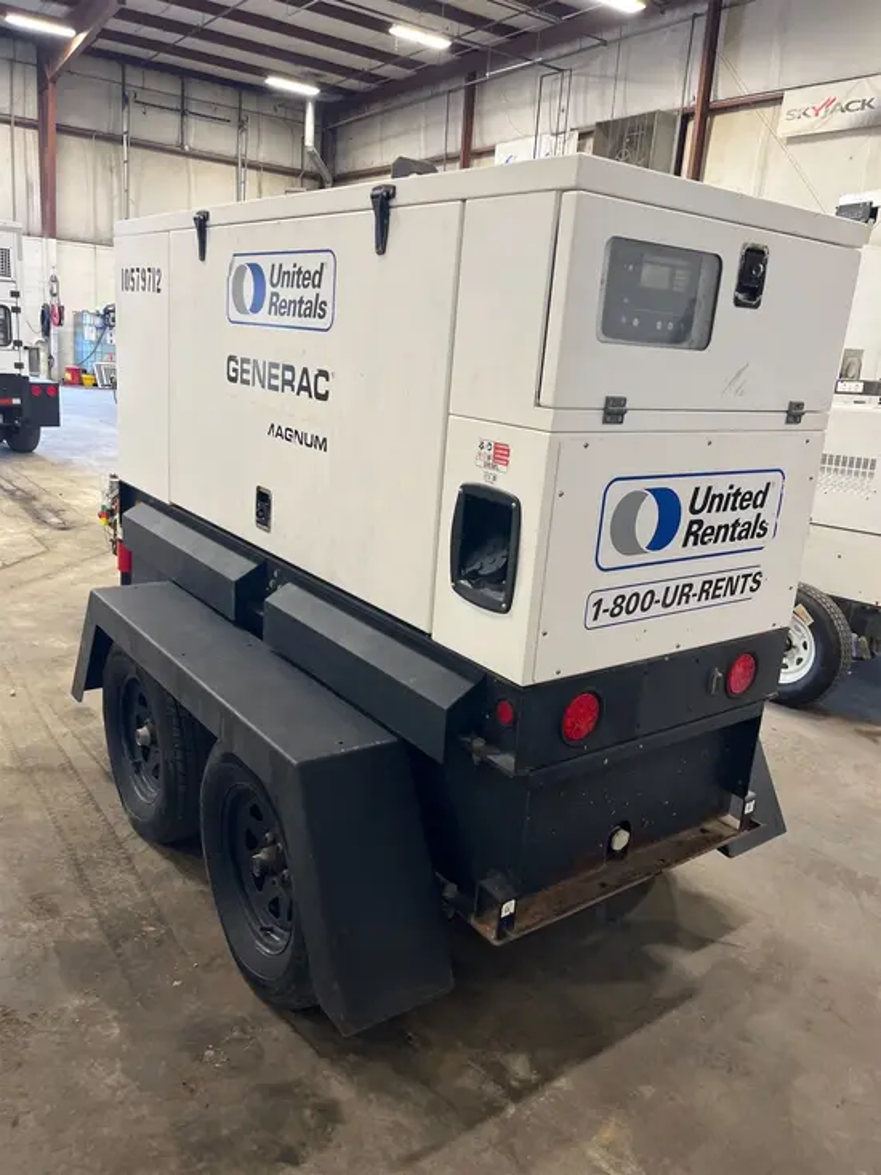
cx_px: 440
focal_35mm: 26
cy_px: 588
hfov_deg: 53.1
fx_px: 882
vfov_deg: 67.3
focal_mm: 5.1
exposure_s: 1/60
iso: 125
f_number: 1.6
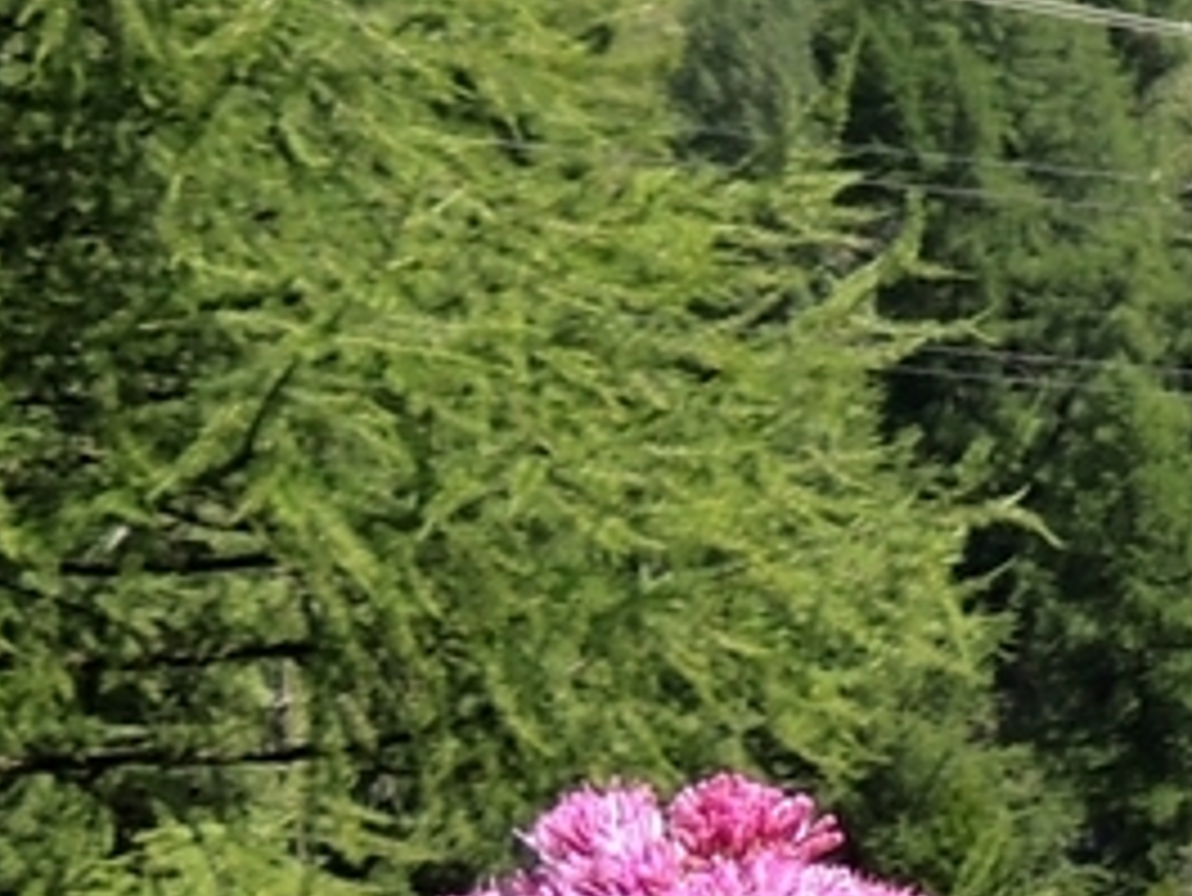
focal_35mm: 136
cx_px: 2213
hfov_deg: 13.0
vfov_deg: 10.9
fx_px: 4685
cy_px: 392
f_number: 3.1
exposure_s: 1/500
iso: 100
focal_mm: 5.3
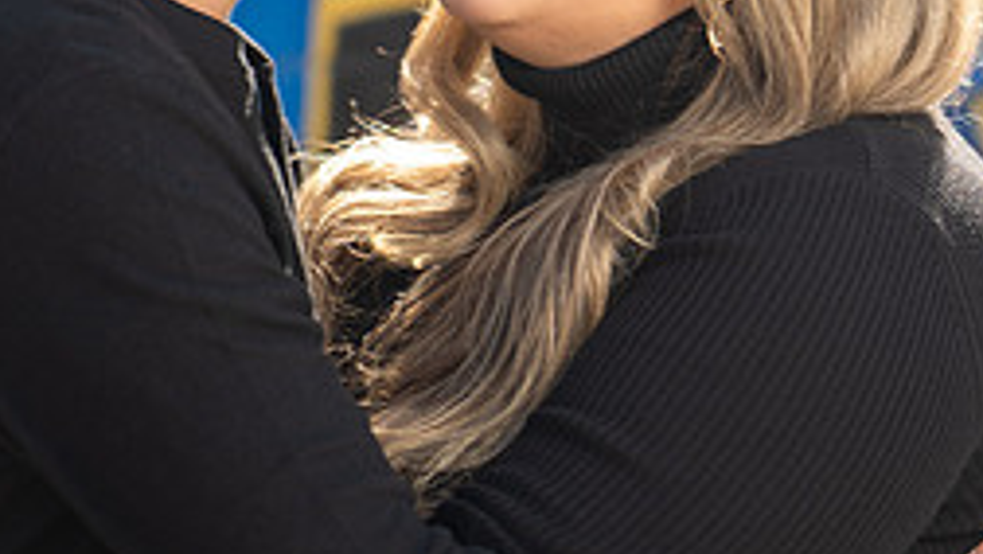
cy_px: 21
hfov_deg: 8.5
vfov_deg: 4.8
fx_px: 6597
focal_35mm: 253
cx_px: 675
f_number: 4
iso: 50
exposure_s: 1/200
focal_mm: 105
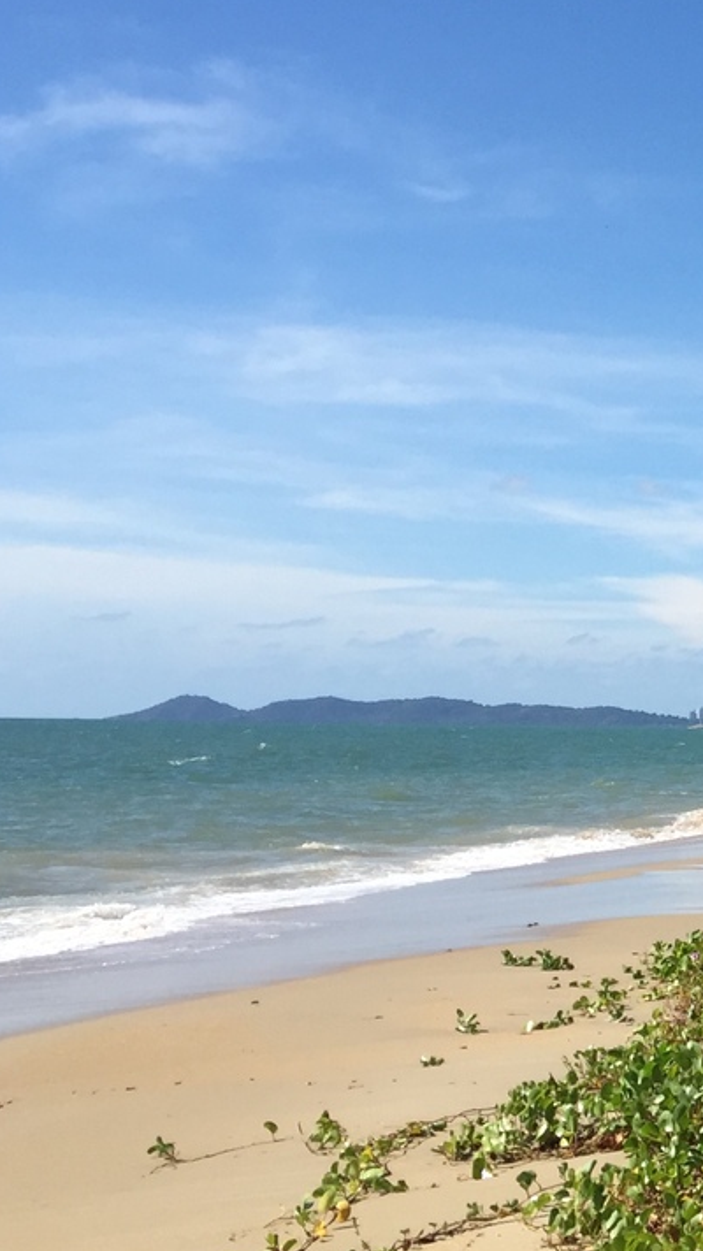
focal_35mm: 71
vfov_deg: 29.8
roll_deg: -1.0
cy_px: 636
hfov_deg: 14.5
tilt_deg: +2.4
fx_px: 2355
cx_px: 1334
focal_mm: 4.15
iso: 32
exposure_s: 1/2198
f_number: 2.2
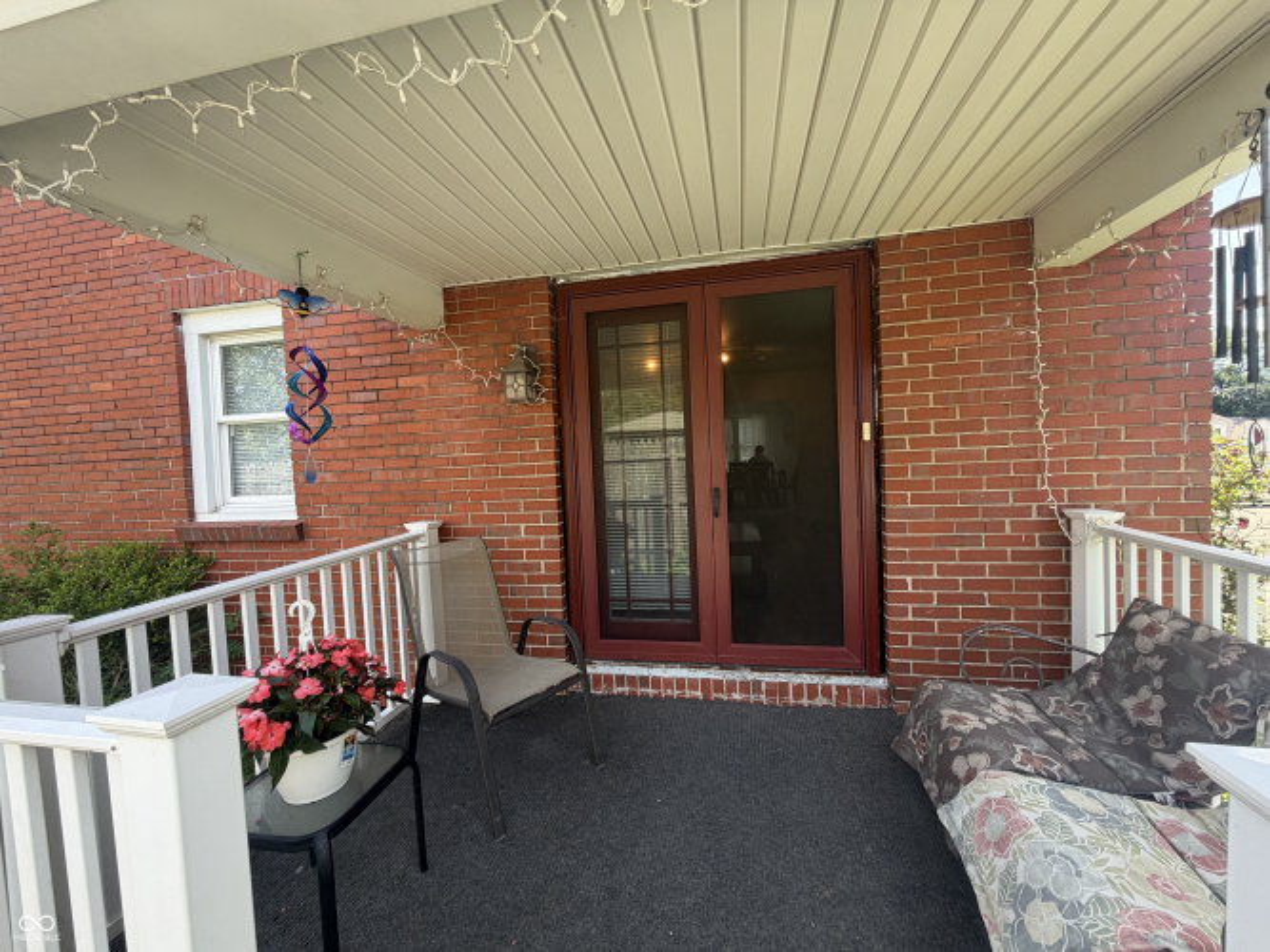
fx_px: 514
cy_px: 476
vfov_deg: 85.7
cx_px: 635
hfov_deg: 102.1
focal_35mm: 14
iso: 40
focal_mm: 2.22
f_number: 2.2
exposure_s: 1/127
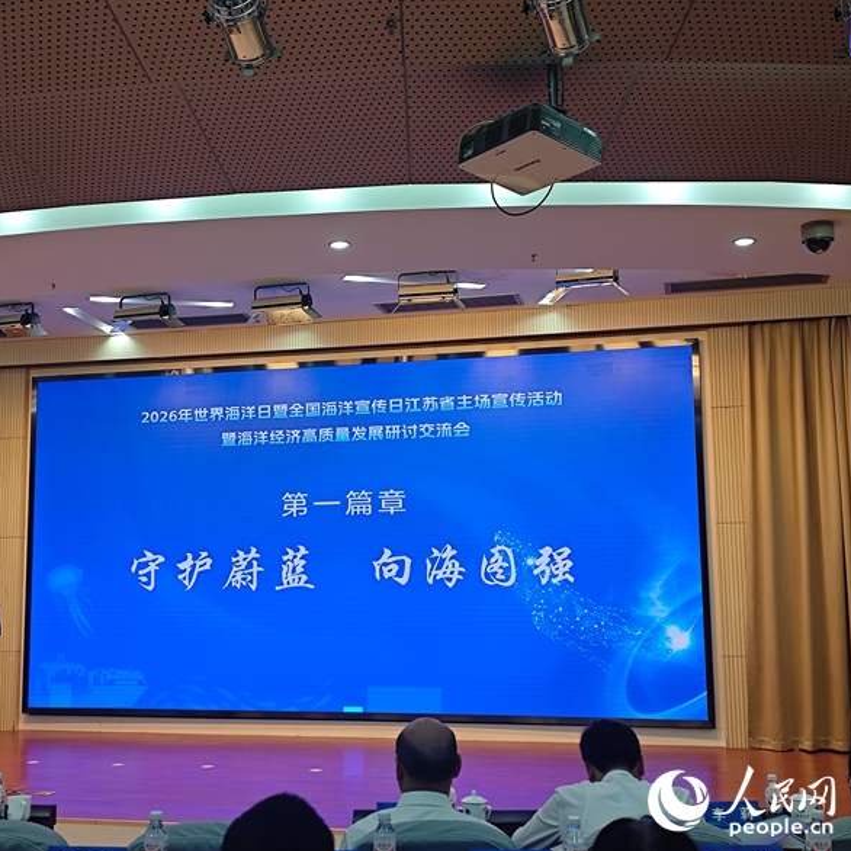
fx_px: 1140
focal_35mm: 41
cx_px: 392
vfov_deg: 40.9
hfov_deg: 40.9
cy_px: 424
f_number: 1.6
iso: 100
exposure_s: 1/100
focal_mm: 5.84
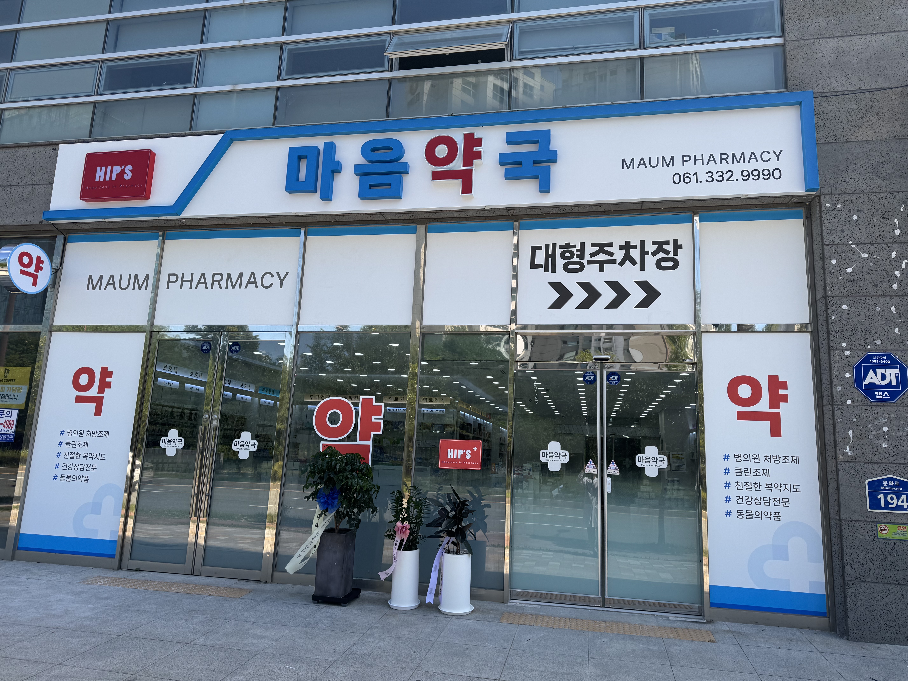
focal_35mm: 24
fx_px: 630
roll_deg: -1.9
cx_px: 454
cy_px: 340
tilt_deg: +10.5
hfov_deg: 71.6
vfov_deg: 56.8
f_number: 1.78
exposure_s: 1/1818
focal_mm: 6.76
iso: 80
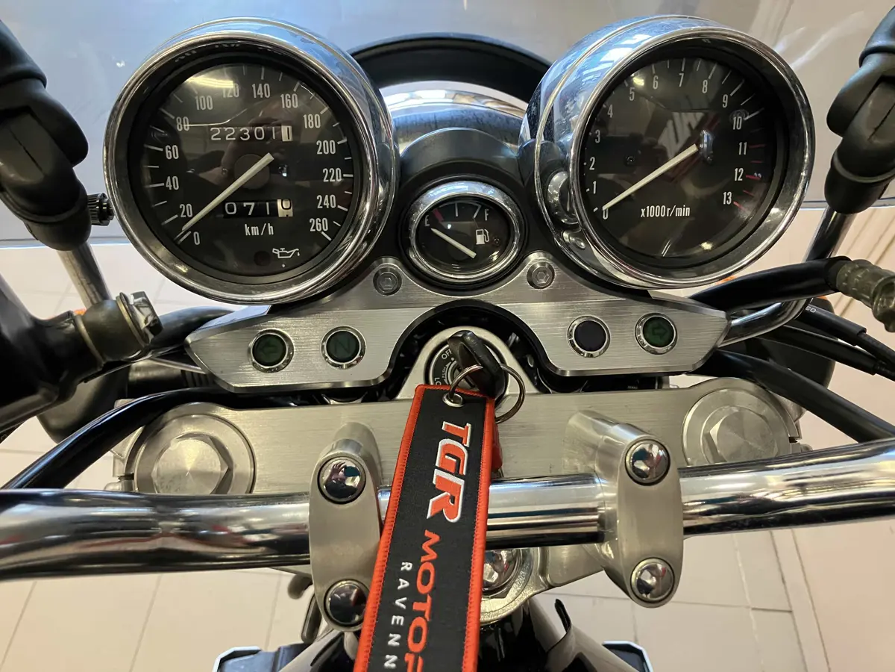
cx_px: 448
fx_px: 724
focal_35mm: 28
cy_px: 336
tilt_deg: -49.4
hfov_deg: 63.4
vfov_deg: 49.7
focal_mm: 3.99
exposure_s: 1/60
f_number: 1.8
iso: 320
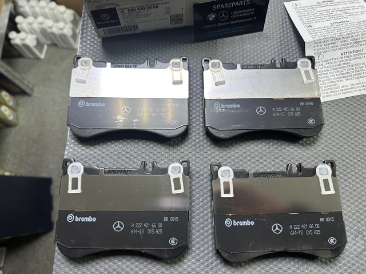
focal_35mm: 24
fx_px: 254
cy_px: 137
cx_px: 183
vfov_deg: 56.8
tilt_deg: -76.1
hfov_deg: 71.6
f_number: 1.78
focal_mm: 6.86
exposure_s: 1/112
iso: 250
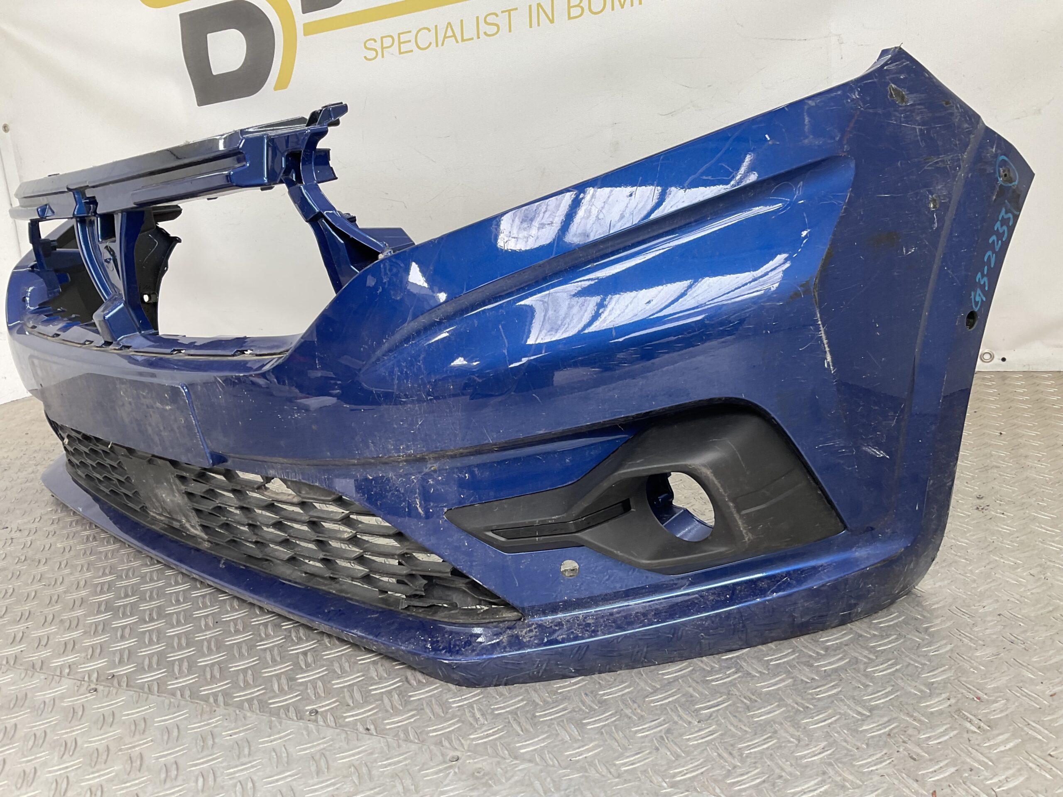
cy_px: 398
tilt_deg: -14.9
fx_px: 891
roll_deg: +6.8
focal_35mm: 29
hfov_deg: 61.7
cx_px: 532
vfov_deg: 48.2
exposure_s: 1/120
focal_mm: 3
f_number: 1.8
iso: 20
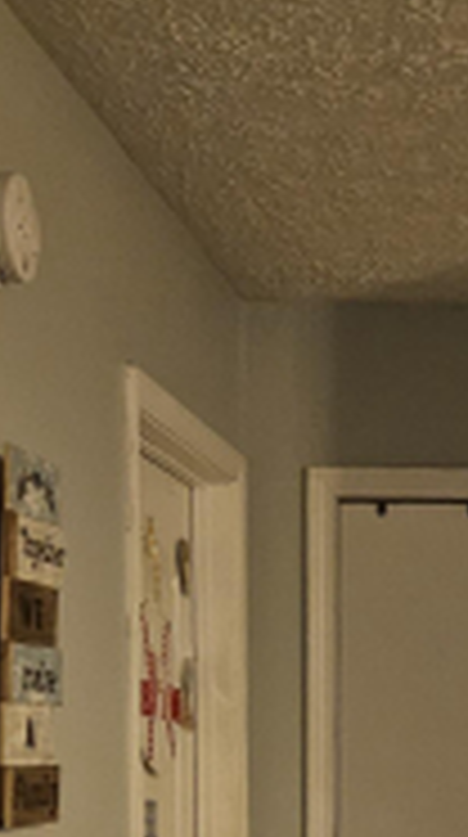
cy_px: 1004
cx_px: 497
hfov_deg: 13.2
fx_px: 1995
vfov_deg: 21.9
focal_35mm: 90
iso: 1250
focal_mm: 5.4
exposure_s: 1/24
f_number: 1.8
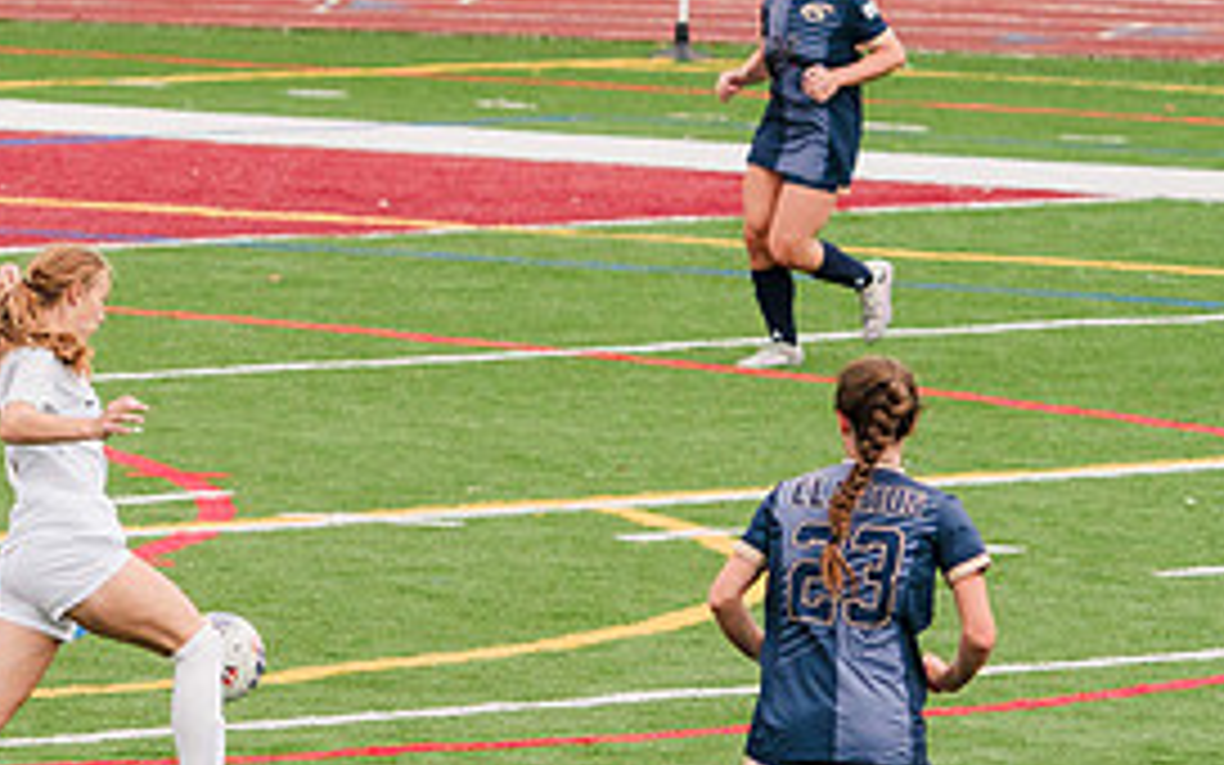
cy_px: 447
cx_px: -14
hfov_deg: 2.9
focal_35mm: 720
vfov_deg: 1.8
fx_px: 24018
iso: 640
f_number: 5.6
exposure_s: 1/1600
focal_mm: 241
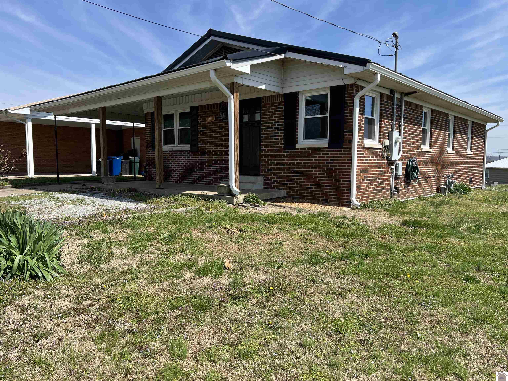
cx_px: 254
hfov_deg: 67.3
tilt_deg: -5.2
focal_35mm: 26
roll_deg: -0.2
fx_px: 382
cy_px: 190
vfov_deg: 53.1
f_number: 1.5
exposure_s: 1/2994
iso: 50
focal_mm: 5.7
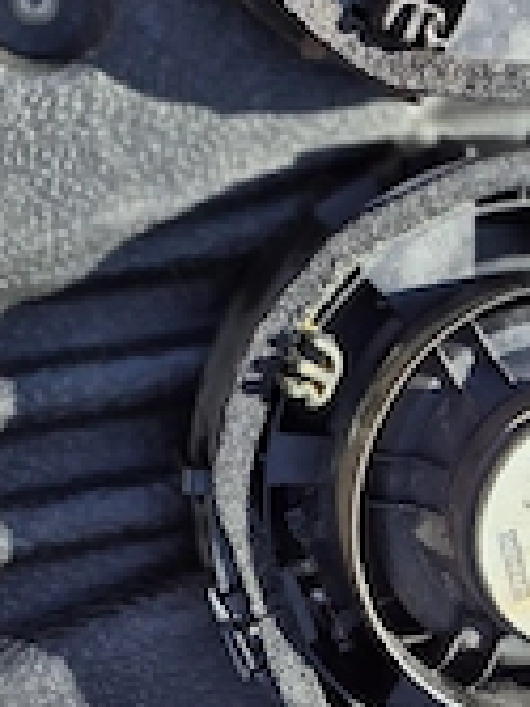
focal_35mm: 55
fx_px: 1124
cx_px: 288
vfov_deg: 32.1
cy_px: -8
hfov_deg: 26.5
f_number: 1.8
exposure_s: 1/1250
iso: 25
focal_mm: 5.4
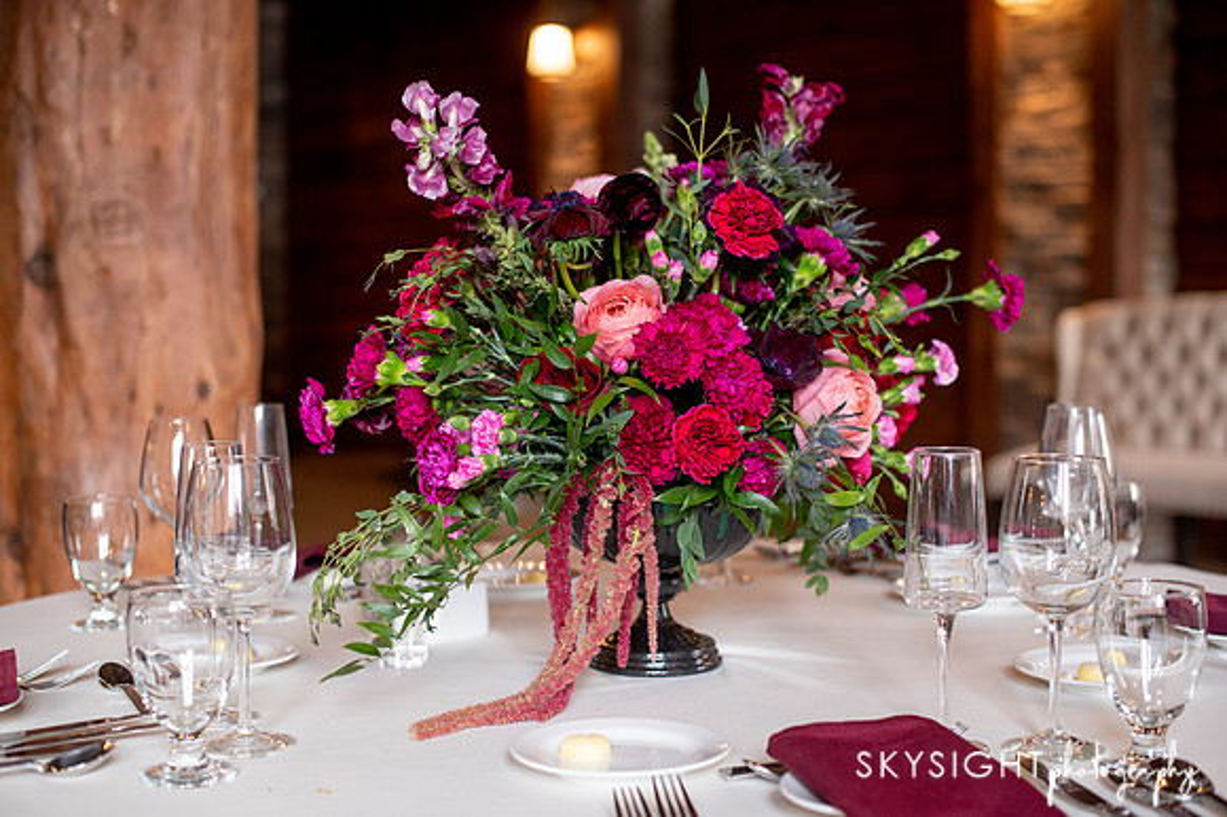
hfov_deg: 39.6
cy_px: 408
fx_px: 1703
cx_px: 614
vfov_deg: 27.0
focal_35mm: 50
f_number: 2.8
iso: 1250
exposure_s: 1/200
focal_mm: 50
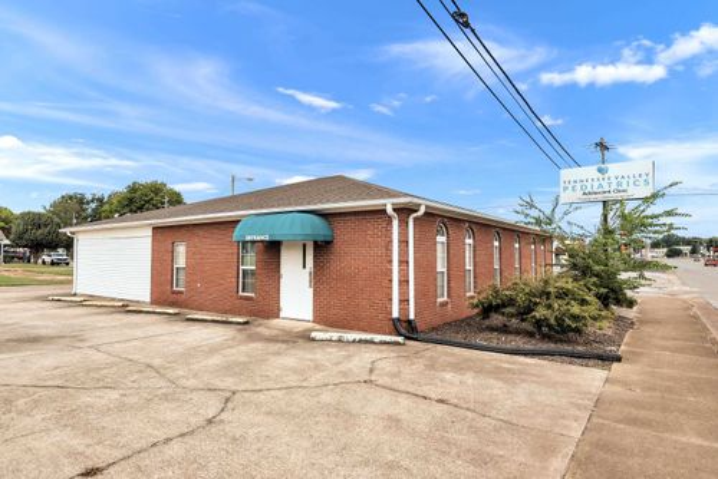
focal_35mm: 21
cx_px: 359
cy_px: 240
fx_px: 419
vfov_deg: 59.6
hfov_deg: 81.2
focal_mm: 21
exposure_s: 1/500
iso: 100
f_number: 7.1
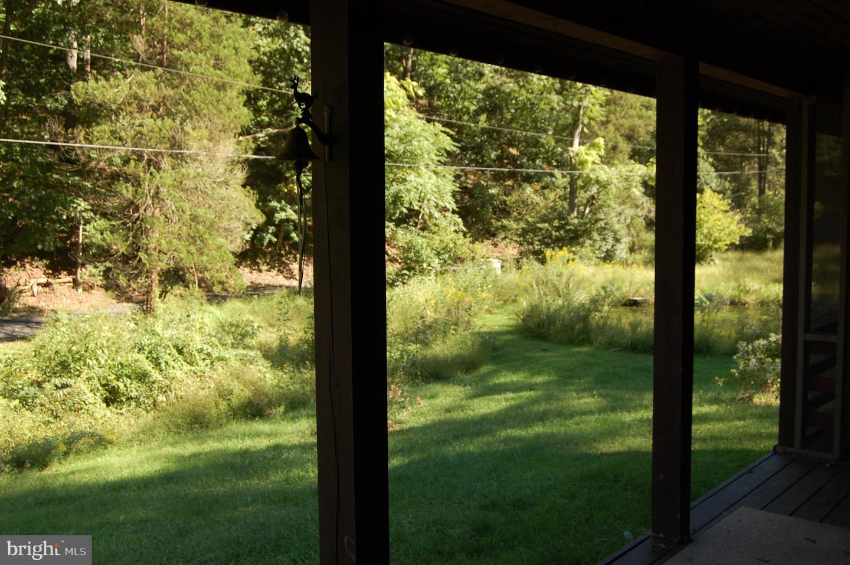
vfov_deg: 36.8
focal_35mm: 36
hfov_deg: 53.2
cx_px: 425
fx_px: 849
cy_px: 282
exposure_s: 1/160
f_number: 6.3
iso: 200
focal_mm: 24
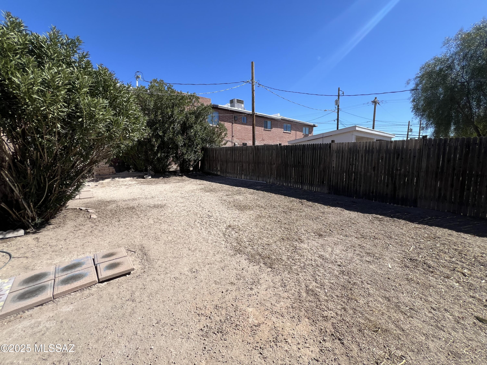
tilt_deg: -6.8
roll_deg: +0.7
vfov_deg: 89.9
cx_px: 244
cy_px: 182
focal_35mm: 13
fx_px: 183
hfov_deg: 106.2
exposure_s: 1/1340
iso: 32
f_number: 1.8
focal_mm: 1.57
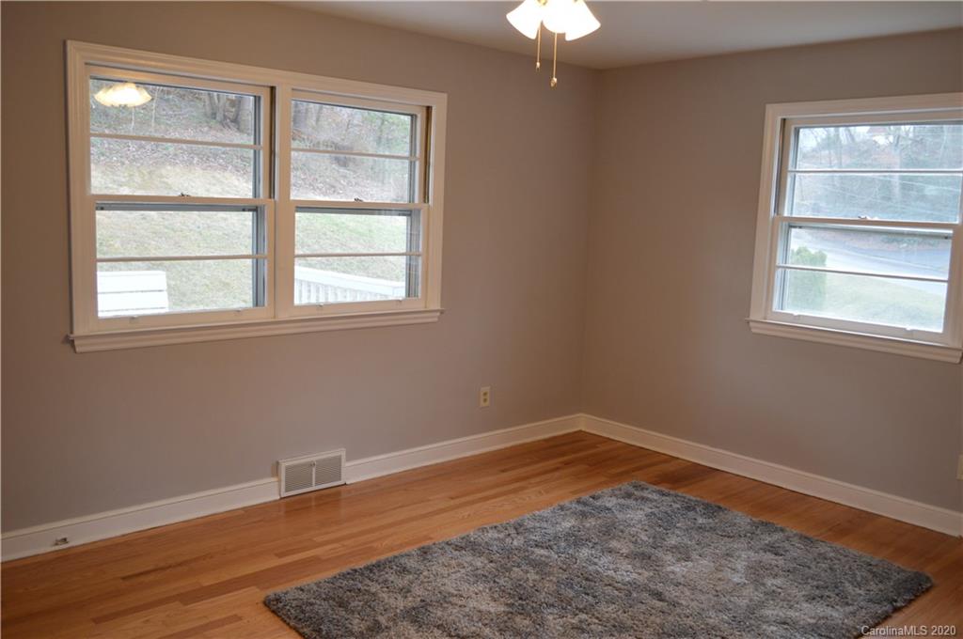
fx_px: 882
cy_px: 320
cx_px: 482
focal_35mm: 33
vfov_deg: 39.9
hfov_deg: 57.3
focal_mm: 22
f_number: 3.8
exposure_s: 1/50
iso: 400
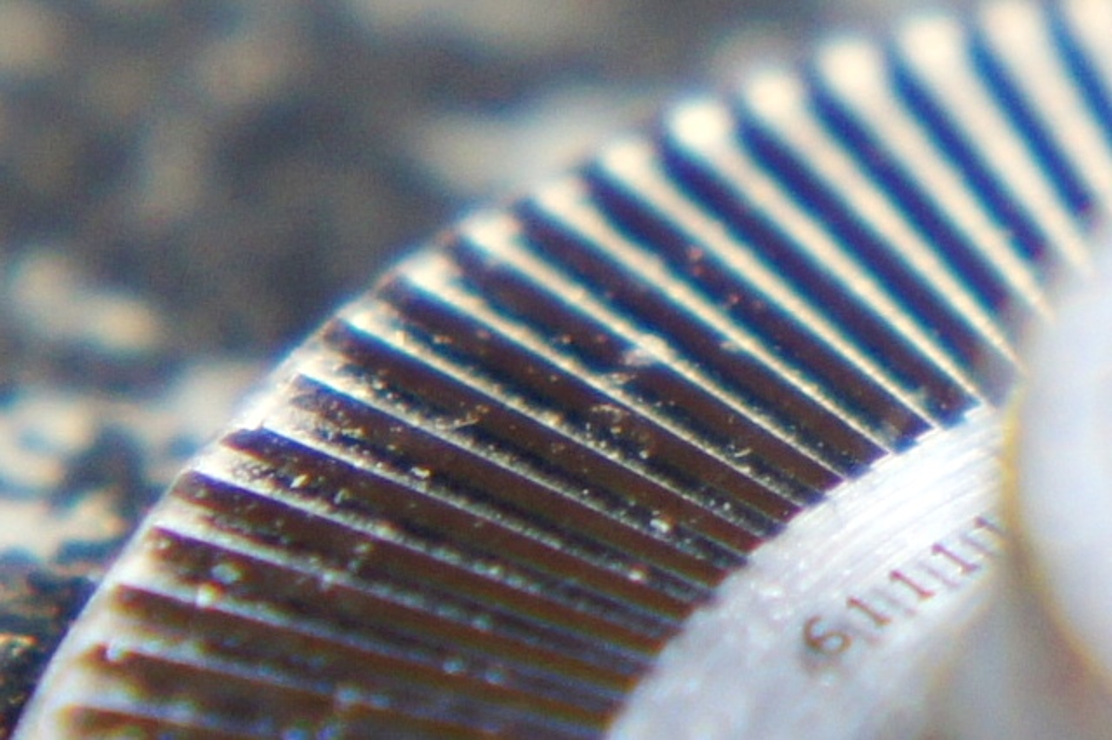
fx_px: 2547
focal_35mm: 82
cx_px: 556
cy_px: 370
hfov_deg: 24.6
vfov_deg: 16.5
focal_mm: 55
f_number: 5.6
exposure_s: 1/100
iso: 250
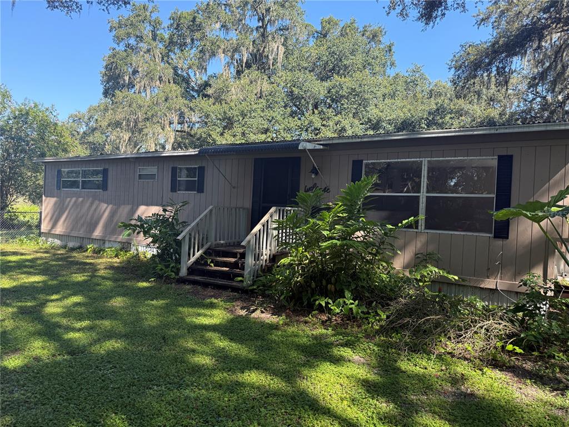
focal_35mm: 24
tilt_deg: +0.9
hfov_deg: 71.6
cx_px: 284
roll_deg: -2.2
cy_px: 214
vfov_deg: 56.8
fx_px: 394
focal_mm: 6.76
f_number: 1.78
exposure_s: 1/750
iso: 100
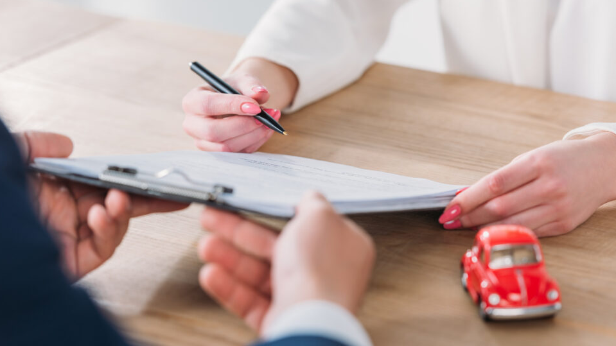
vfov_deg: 6.8
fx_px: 2923
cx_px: 310
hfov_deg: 12.0
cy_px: 165
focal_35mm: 179
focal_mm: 160
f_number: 4
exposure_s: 1/200
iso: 125
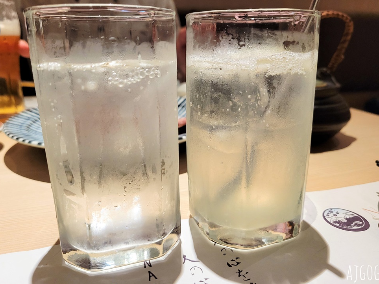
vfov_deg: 51.3
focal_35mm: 27
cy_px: 139
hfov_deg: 65.3
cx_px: 194
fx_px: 296
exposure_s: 1/120
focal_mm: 5.4
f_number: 1.8
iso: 320
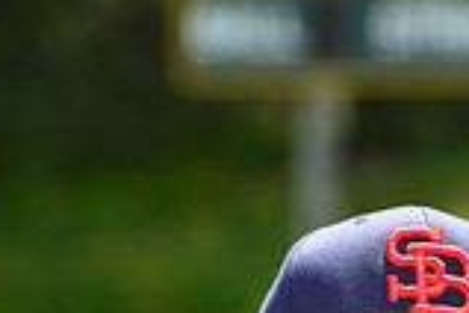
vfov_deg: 1.9
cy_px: 658
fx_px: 9536
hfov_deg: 2.8
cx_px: 438
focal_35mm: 732
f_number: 8
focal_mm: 200
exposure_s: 1/250
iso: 200
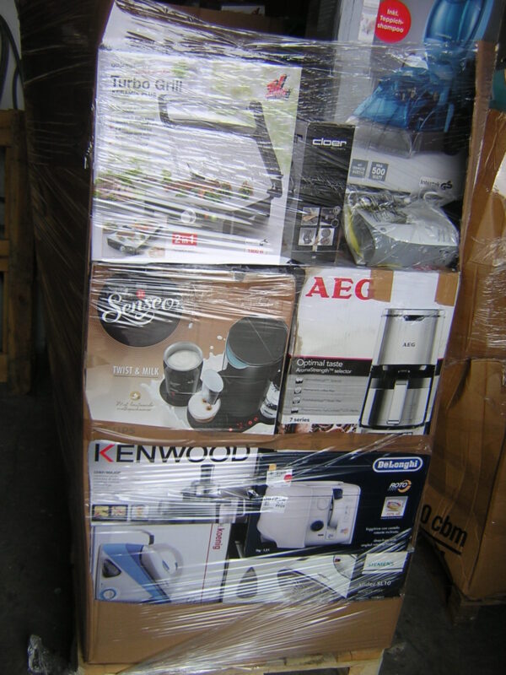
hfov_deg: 39.7
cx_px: 253
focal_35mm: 36
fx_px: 702
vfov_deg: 51.4
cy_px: 338
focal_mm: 4.7
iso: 100
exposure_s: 1/48.9
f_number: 2.6
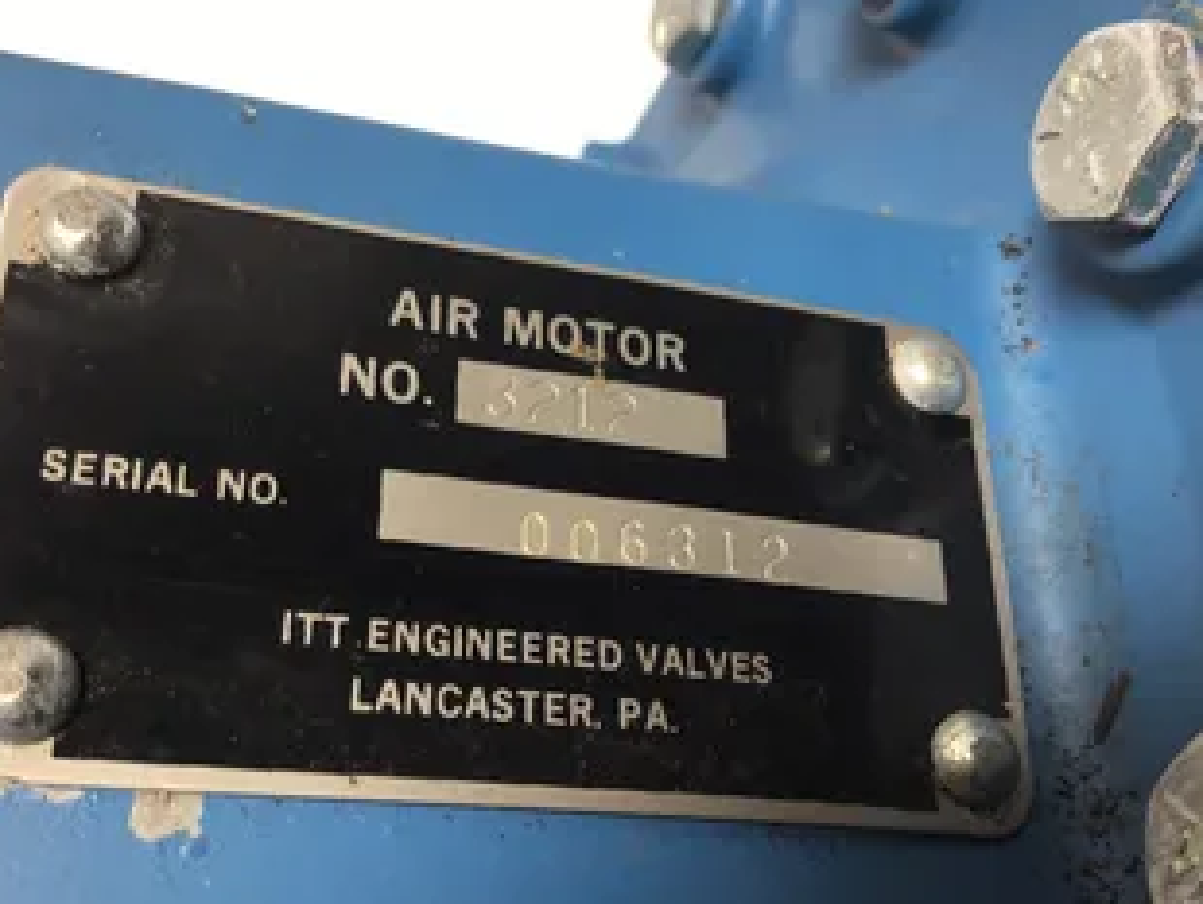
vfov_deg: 36.0
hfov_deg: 46.7
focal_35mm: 40
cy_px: 442
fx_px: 1391
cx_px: 644
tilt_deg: -61.2
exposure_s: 1/40
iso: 25
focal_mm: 3.3
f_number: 2.4
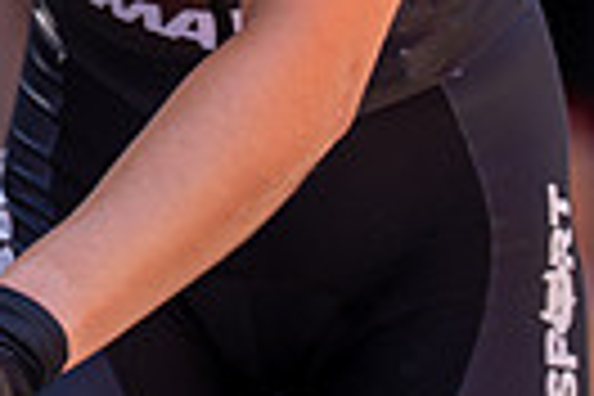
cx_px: 50
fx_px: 11021
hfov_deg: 3.1
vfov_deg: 2.1
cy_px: -403
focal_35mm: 668
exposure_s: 1/250
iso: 100
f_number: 2.8
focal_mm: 152
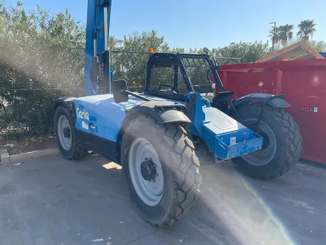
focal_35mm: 26
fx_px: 245
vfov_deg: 53.1
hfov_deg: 67.3
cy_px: 122
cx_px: 163
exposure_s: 1/1350
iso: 32
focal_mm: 4.2
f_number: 1.6
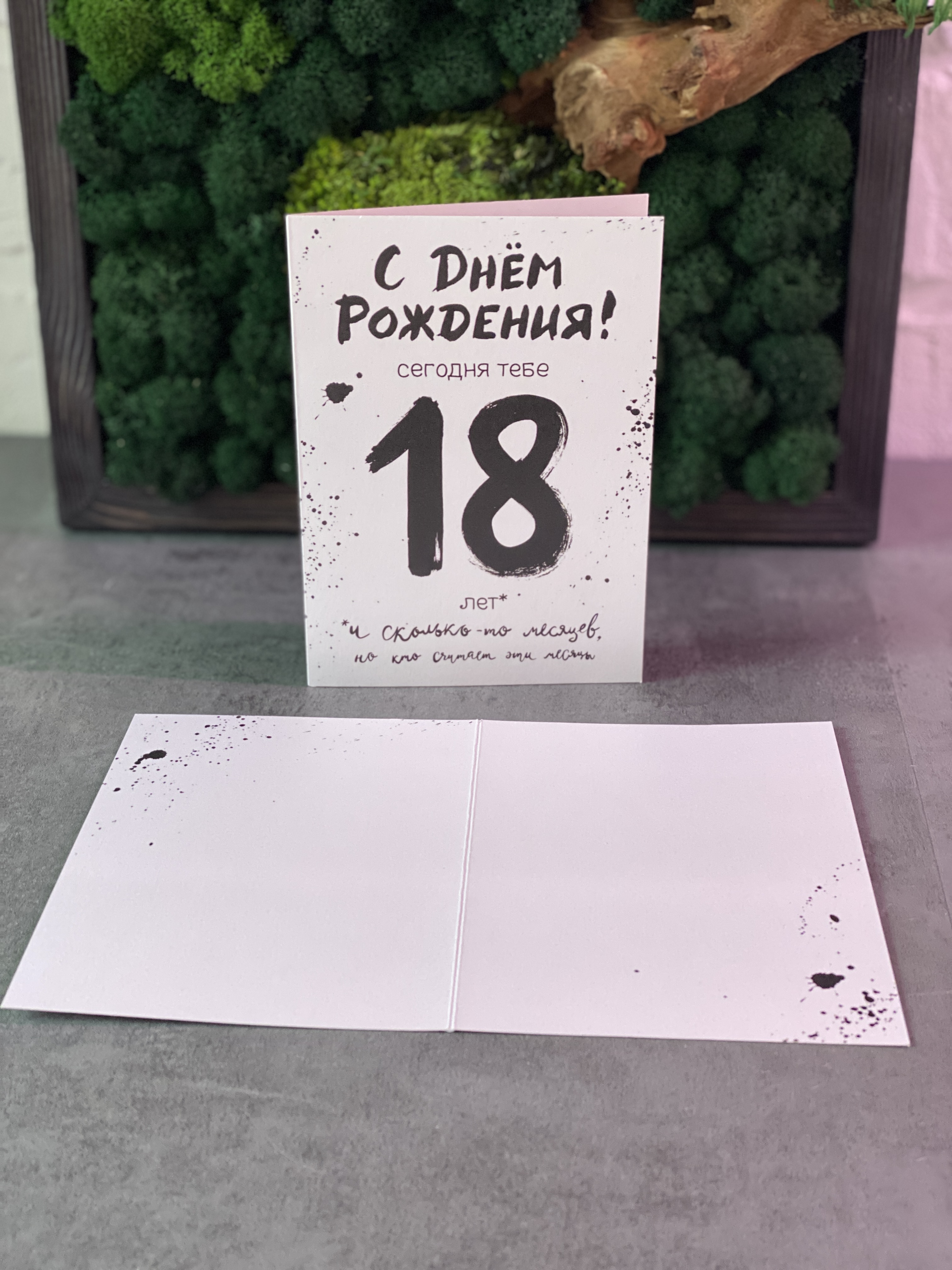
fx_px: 1907
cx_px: 476
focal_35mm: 52
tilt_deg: -26.9
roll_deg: -0.9
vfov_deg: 36.8
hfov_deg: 28.0
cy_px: 635
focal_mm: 6
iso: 160
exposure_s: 1/100
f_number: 2
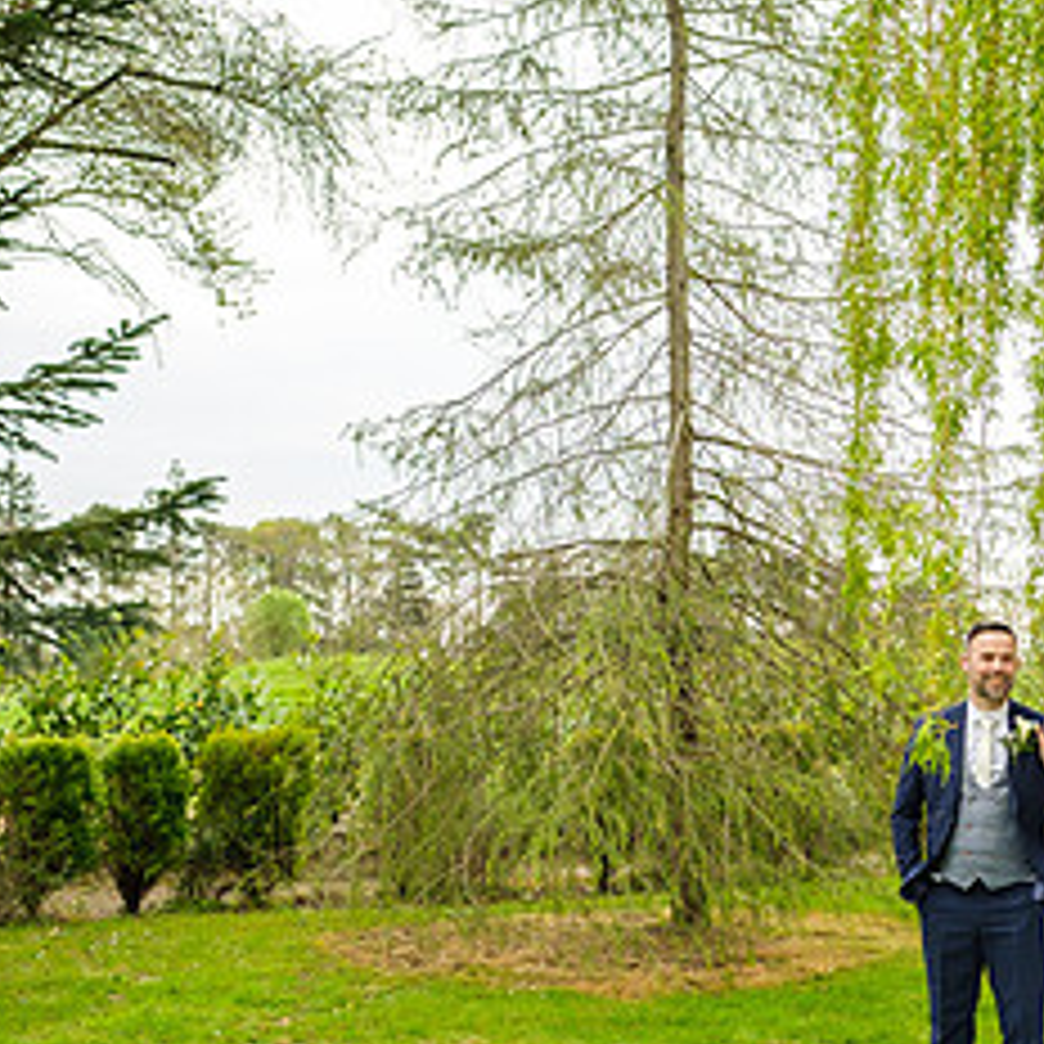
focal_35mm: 51
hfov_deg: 33.1
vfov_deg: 33.2
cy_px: 682
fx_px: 1740
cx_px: 693
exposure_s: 1/200
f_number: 3.6
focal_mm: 16
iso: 200
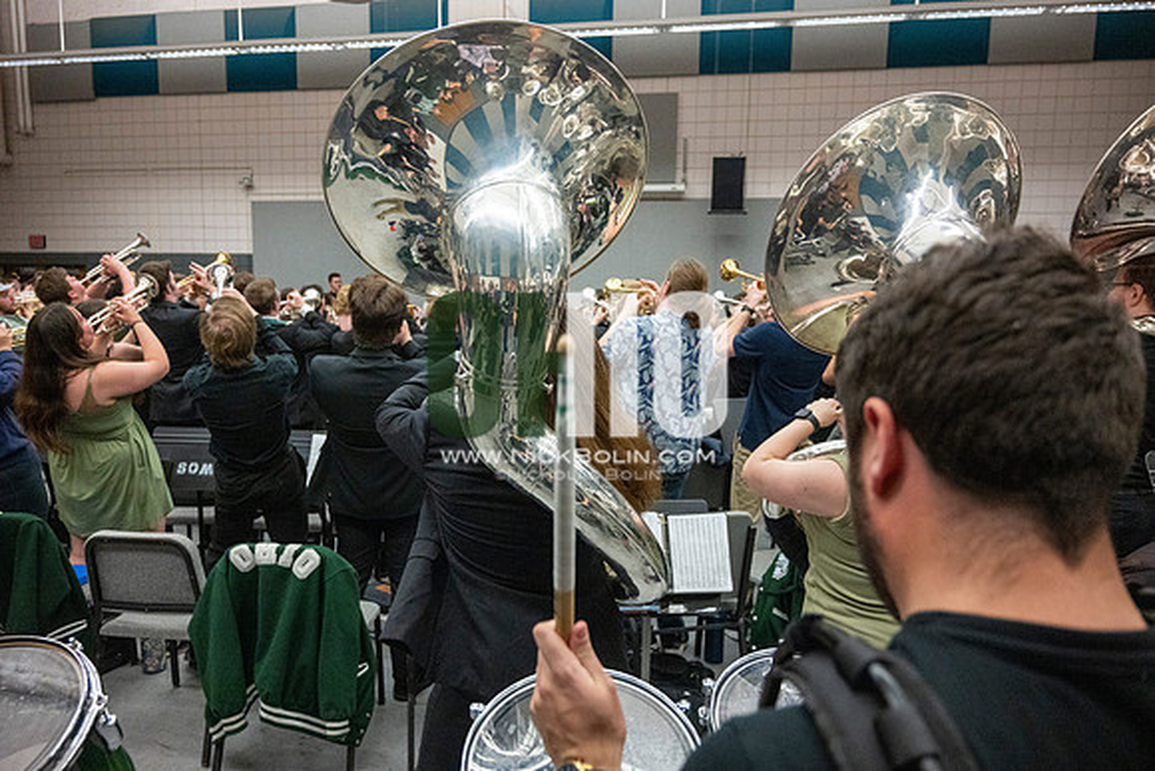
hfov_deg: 73.7
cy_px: 386
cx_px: 578
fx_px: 770
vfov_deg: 53.2
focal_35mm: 24
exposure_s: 1/500
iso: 10000
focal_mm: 24
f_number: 4
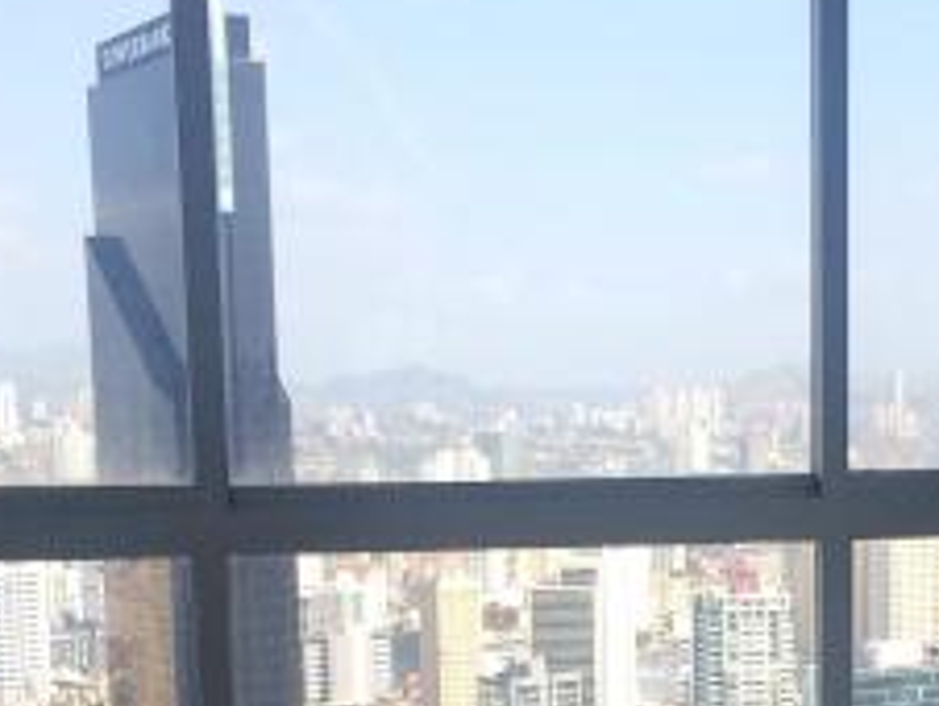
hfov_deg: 23.6
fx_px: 2227
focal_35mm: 82
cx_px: 669
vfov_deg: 17.5
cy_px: 735
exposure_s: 1/562
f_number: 2.2
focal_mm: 4.15
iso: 32
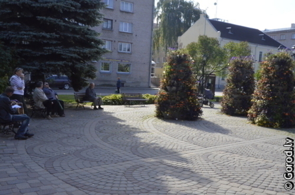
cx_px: 148
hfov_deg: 53.2
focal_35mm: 36
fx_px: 294
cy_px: 98
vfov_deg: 36.7
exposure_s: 1/320
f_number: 20
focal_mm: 24
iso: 2500
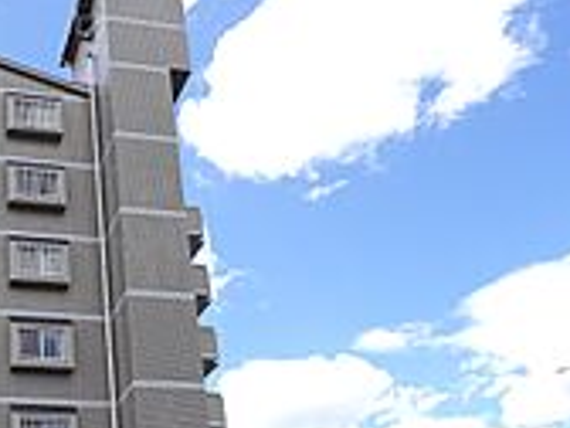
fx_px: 757
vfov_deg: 30.1
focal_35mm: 46
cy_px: 391
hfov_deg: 37.9
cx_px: 37
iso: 100
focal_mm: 6.9
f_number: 4
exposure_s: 1/400
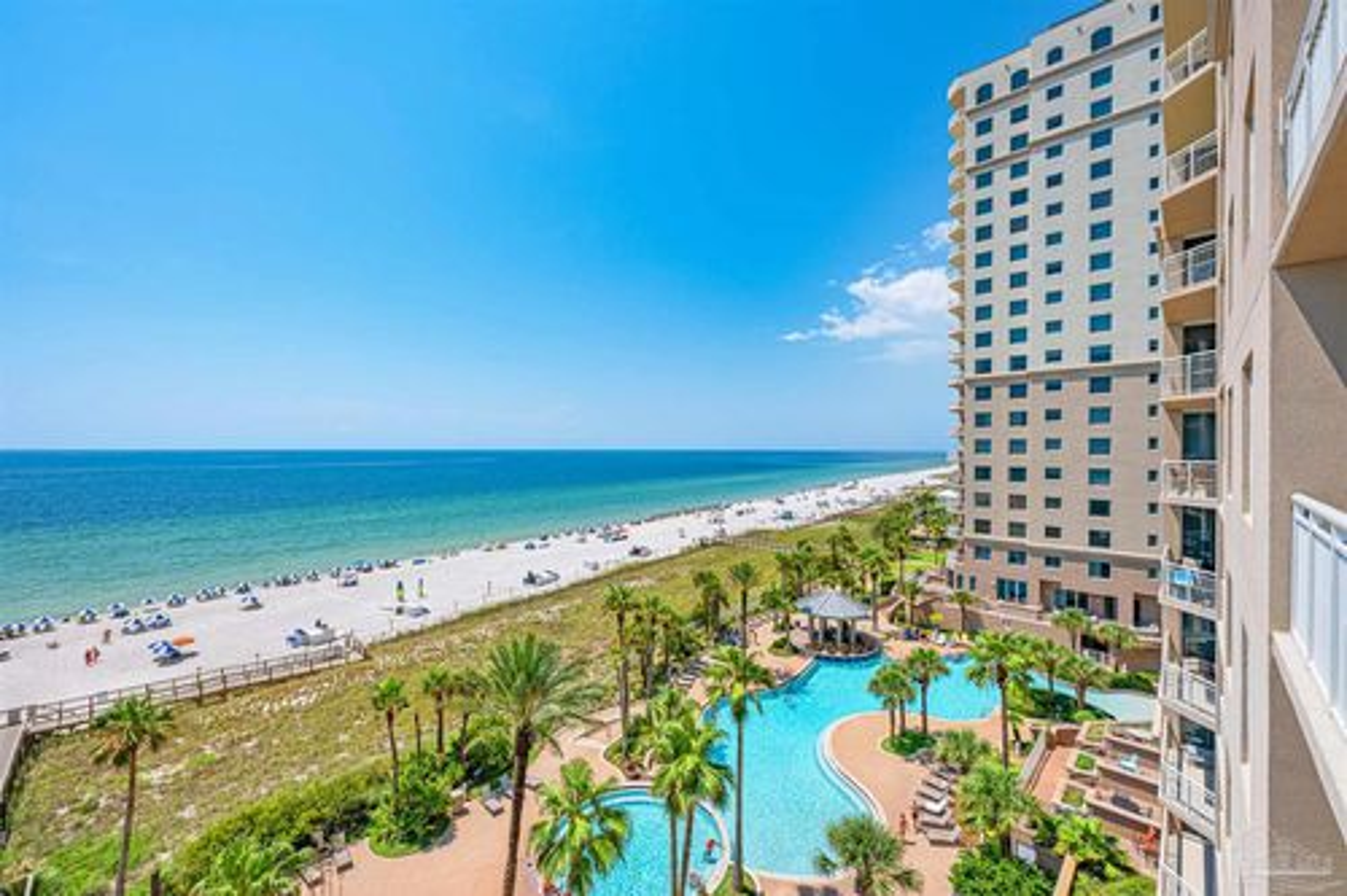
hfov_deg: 104.3
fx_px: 524
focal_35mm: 14
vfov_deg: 81.2
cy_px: 448
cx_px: 674
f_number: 11
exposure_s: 1/800
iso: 400
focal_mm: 14
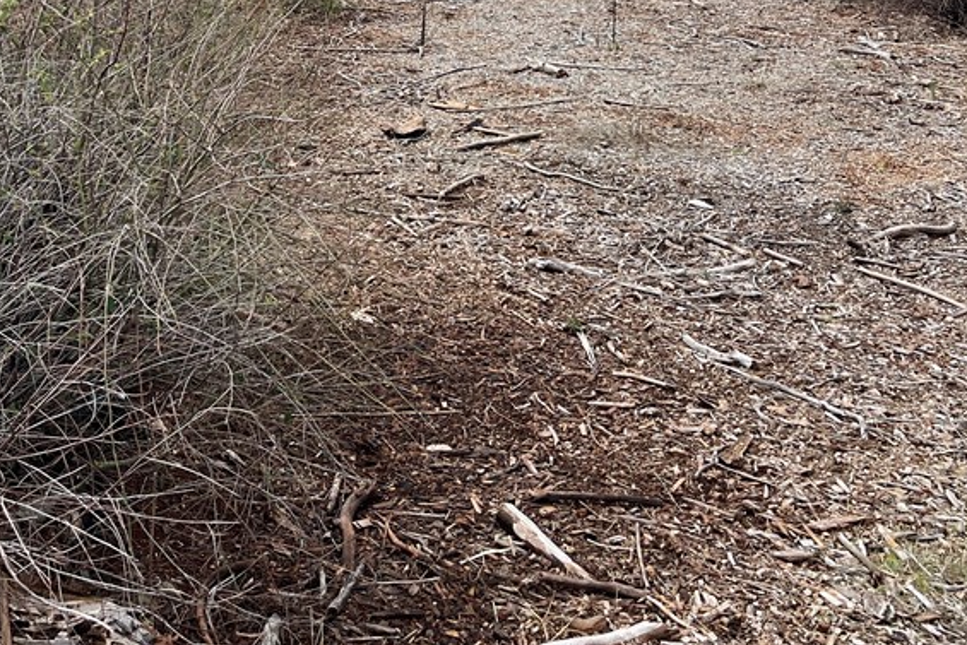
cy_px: -10
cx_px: 320
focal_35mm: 49
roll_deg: +2.2
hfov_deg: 39.8
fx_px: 1316
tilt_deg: -8.6
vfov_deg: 26.0
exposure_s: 1/1623
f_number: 1.6
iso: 50
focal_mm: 5.1
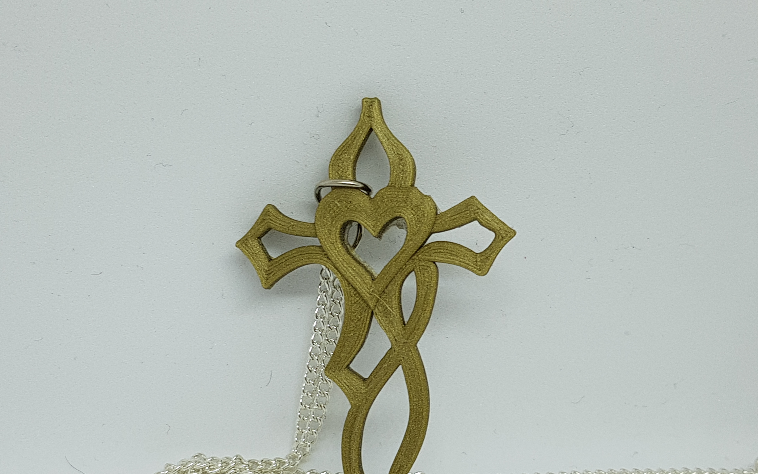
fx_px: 578
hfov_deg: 66.5
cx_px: 376
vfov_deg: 44.3
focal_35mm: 28
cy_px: 284
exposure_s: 1/132
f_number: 1.7
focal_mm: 4.2
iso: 50
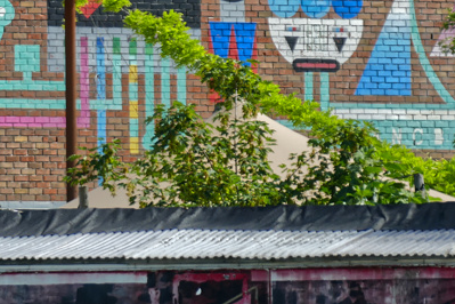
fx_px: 7330
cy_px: 81
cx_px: -5
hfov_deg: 3.6
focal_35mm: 580
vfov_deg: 2.4
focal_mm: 82.3
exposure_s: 1/500
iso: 125
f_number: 4
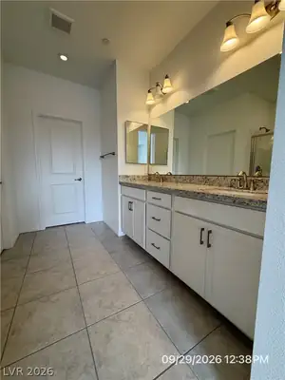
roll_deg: -0.2
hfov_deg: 85.7
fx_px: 154
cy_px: 190
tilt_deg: -5.9
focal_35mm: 14
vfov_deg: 102.1
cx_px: 142
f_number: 2.2
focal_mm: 2.22
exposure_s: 1/120
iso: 160
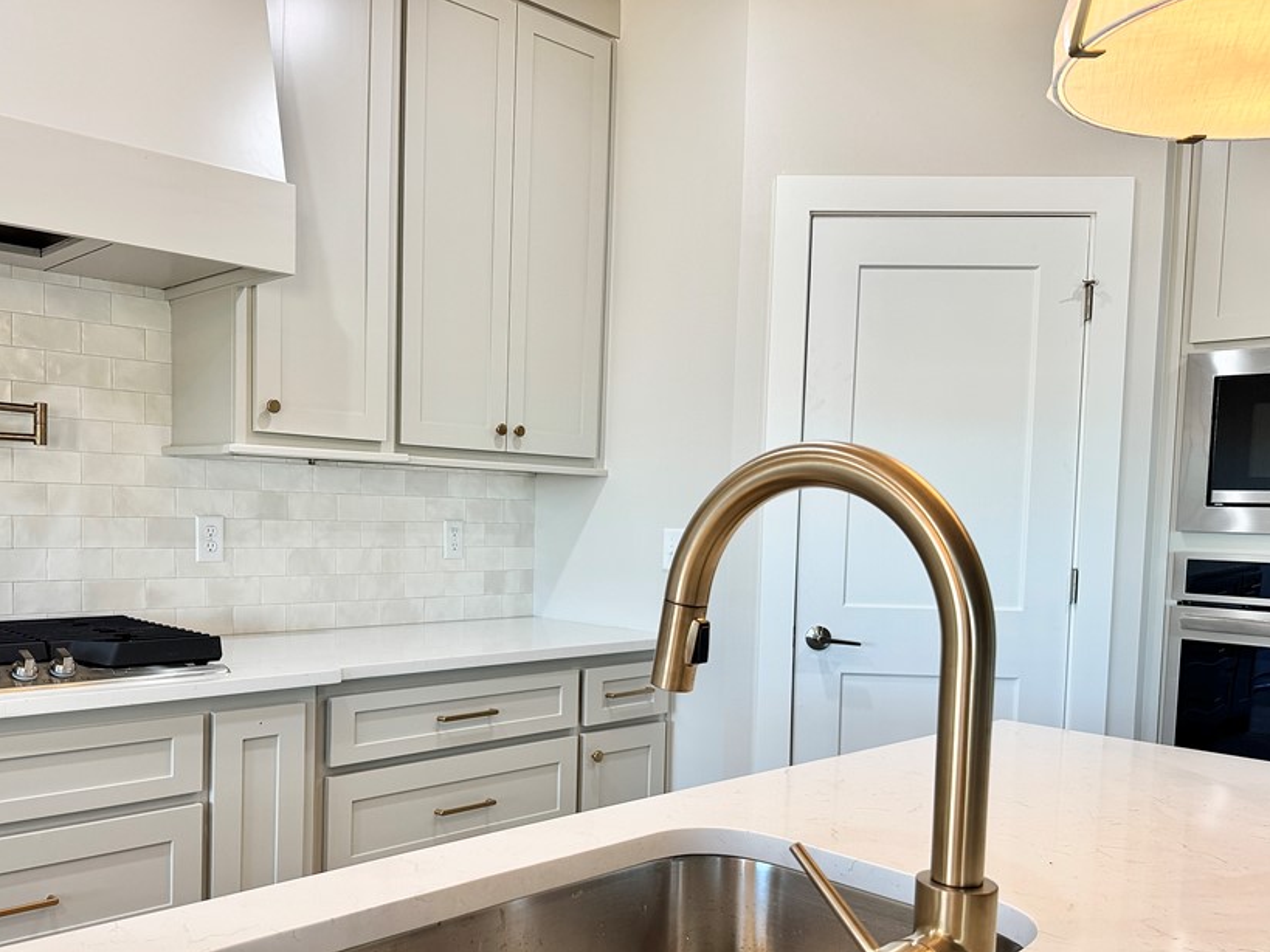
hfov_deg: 59.5
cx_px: 507
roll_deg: -1.0
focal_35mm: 30
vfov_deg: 46.5
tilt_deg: -4.6
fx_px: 1100
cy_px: 583
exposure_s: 1/120
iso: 100
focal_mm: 6.76
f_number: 1.78
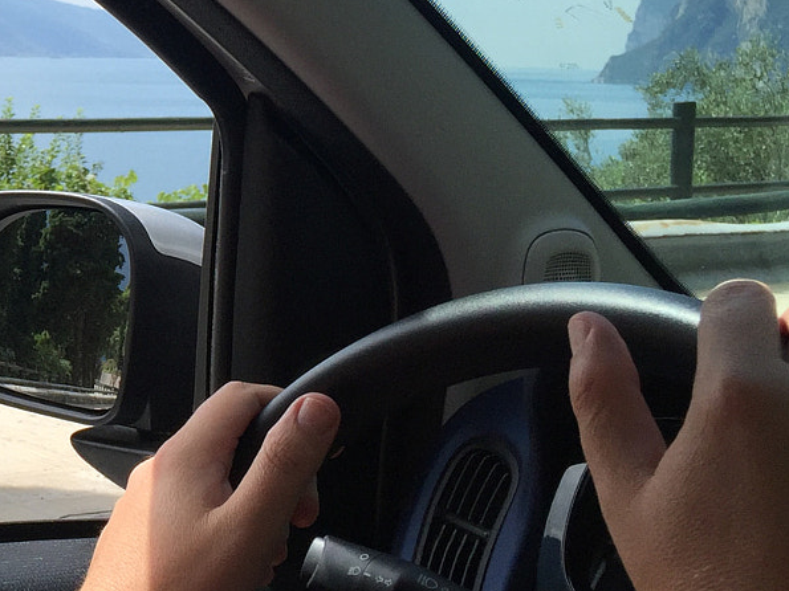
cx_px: -224
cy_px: 101
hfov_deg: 22.5
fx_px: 1777
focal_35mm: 78
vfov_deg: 18.7
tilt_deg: +1.1
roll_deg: -0.8
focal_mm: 4.15
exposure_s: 1/1464
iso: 32
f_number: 2.2
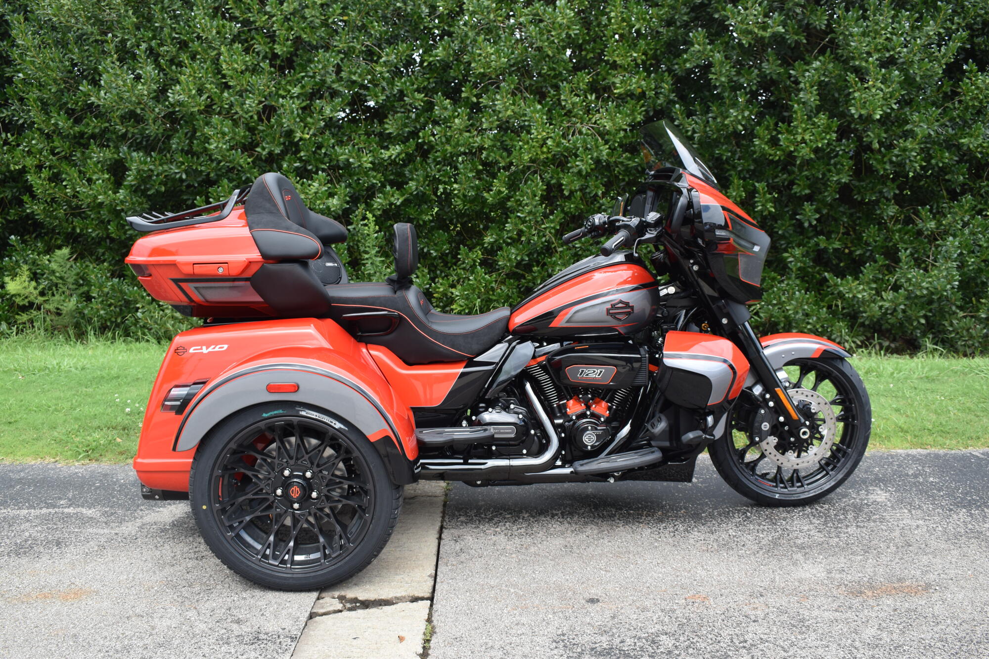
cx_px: 494
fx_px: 989
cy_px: 330
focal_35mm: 36
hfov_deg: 53.1
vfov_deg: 36.9
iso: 200
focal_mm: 24
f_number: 7.1
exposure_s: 1/250
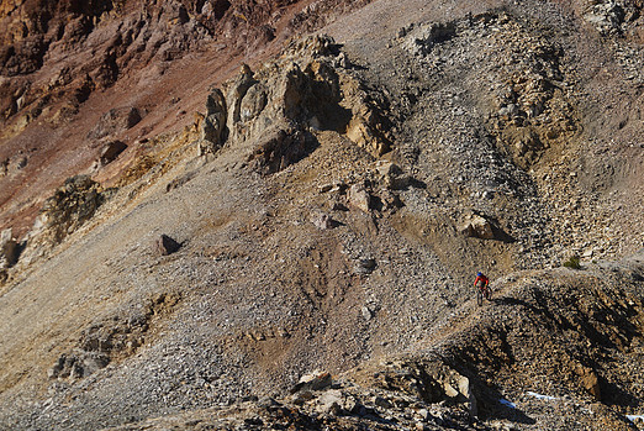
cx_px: 328
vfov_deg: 11.4
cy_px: 208
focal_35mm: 121
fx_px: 2166
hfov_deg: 16.9
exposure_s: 1/1000
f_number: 5.6
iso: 400
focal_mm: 109
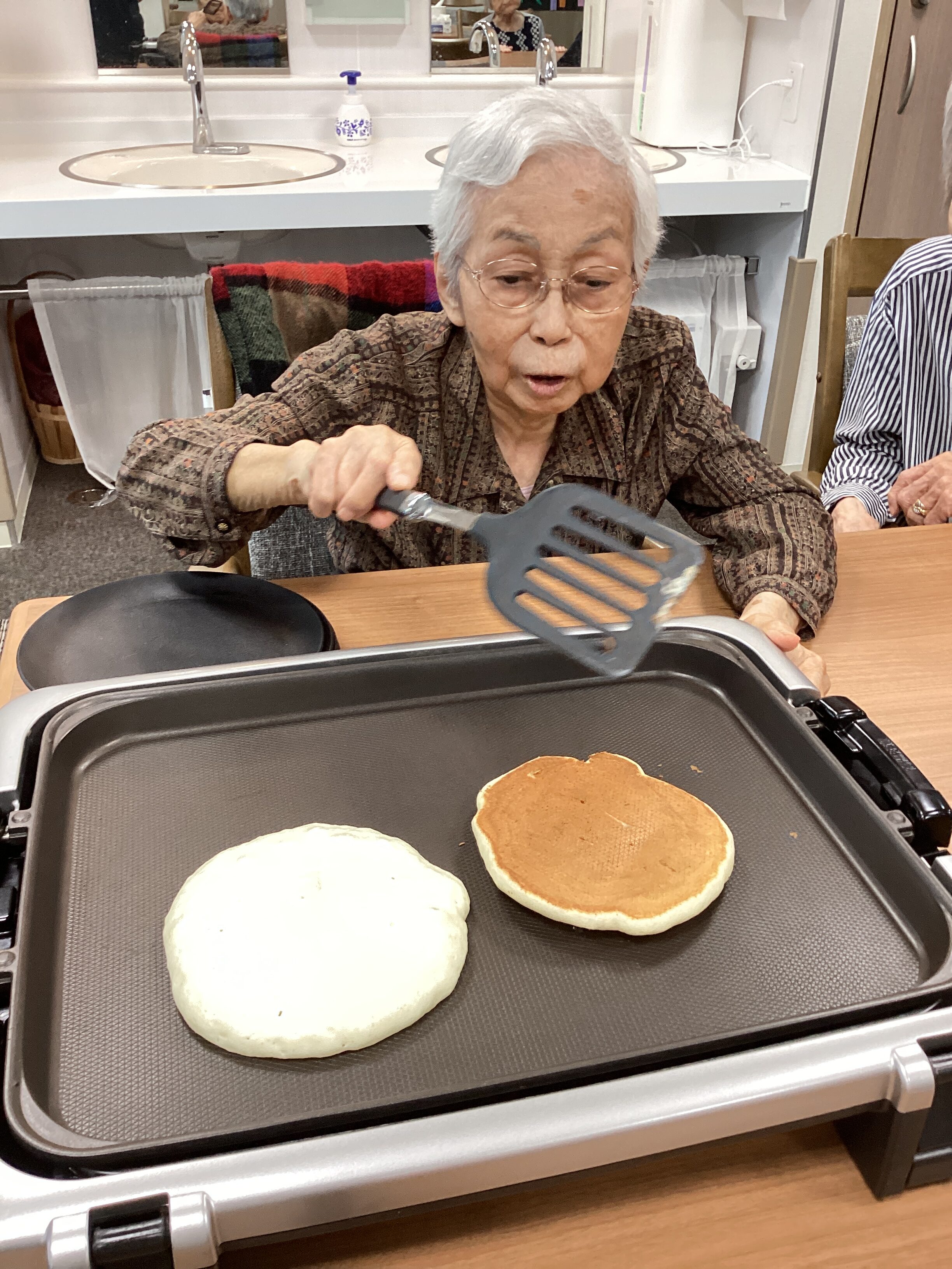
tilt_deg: -32.5
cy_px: 634
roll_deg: +0.6
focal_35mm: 31
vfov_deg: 58.4
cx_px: 476
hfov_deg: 45.4
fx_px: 1137
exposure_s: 1/50
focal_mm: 3.3
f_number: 2.4
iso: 125
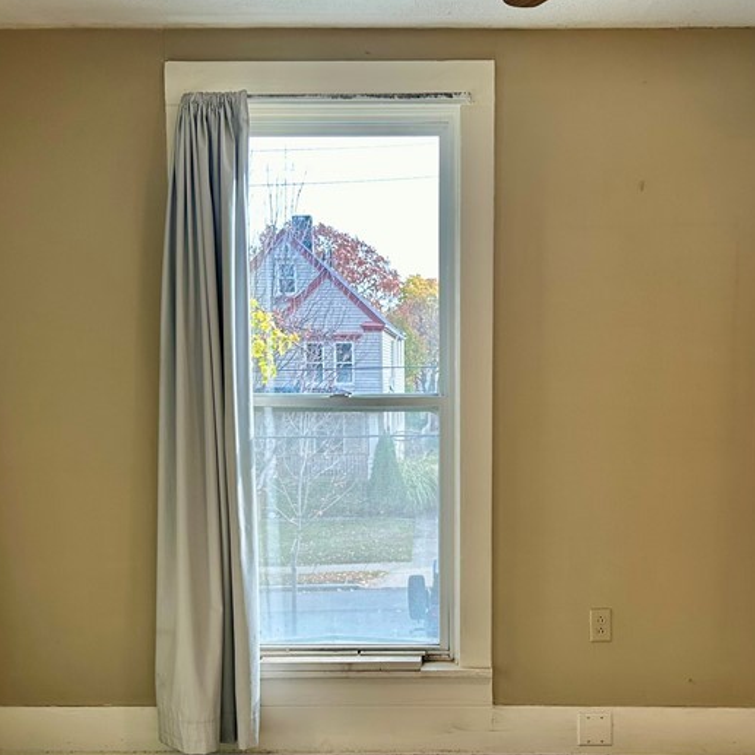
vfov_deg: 39.5
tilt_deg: -7.6
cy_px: 510
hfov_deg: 39.9
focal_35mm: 42
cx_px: 437
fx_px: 1036
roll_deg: +0.3
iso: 64
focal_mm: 6.86
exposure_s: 1/227
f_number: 1.78
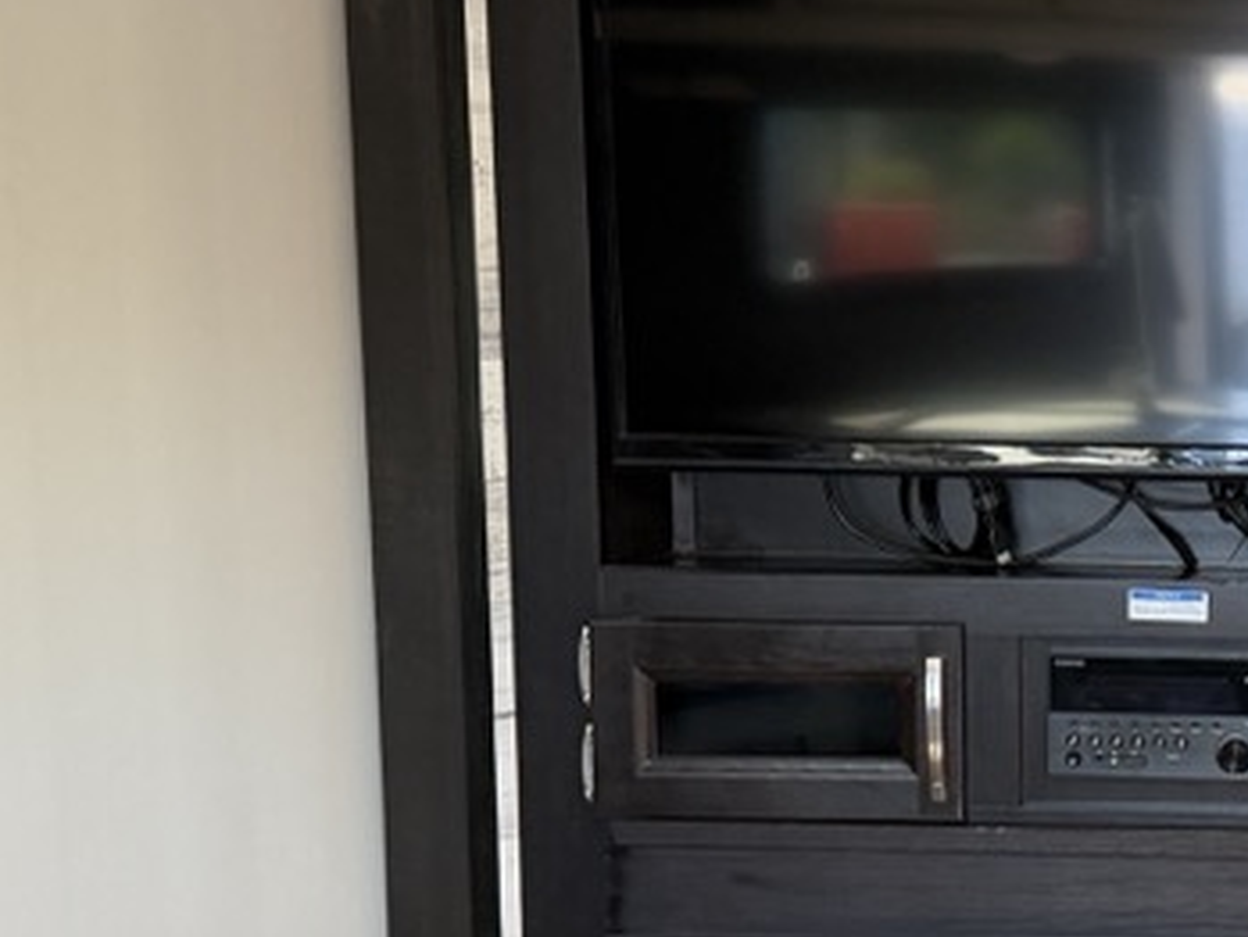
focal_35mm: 88
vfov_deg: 16.7
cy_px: 658
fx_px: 3174
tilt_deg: -7.0
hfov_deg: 20.9
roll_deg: -1.8
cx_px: 1452
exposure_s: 1/121
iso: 125
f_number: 1.78
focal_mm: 6.76
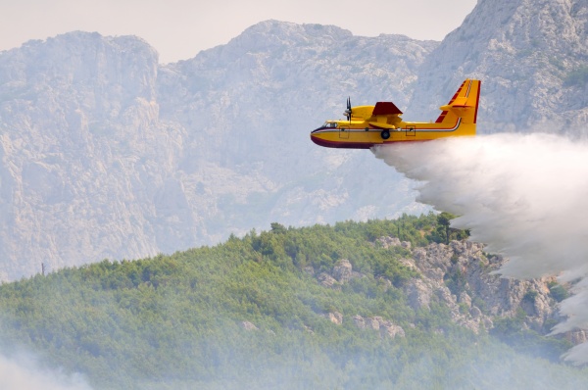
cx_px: 294
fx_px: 4770
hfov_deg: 7.1
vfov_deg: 4.7
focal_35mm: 292
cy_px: 195
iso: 200
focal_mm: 195
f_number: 6
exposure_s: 1/800
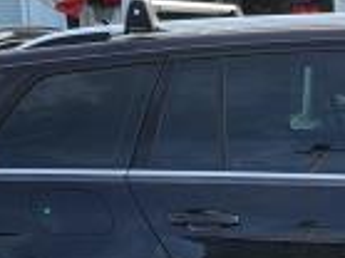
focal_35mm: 120
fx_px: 1195
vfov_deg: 12.3
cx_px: 529
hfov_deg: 15.1
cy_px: 154
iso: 40
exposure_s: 1/1601
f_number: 1.8
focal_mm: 5.4
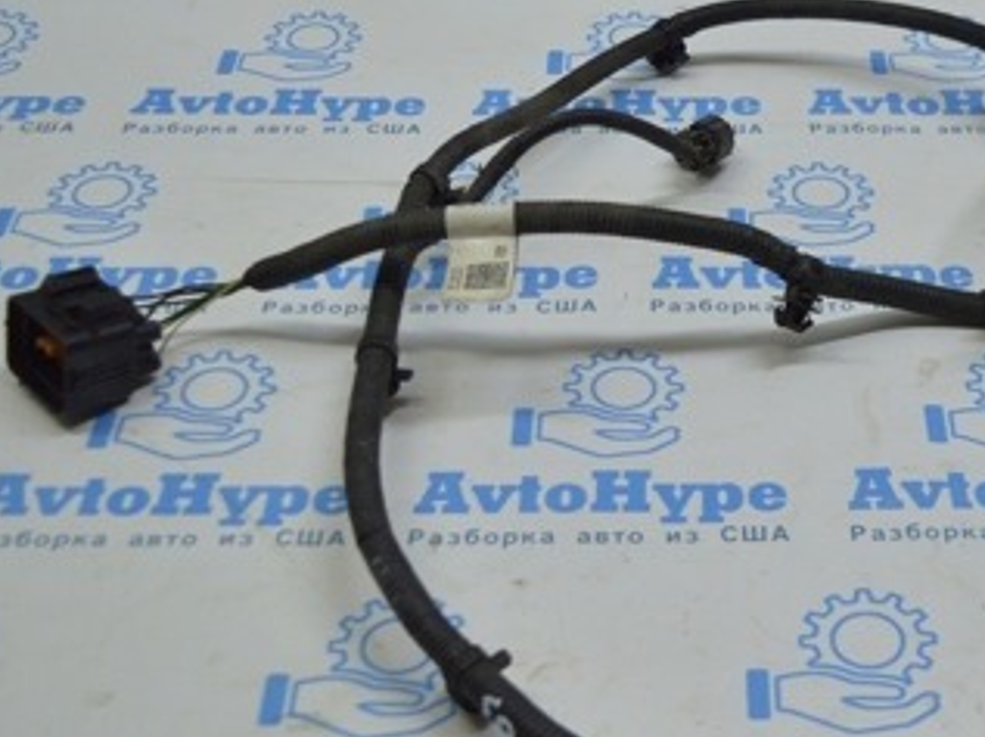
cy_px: 356
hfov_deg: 28.6
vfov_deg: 21.9
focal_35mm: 67
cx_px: 746
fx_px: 1903
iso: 400
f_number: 3.8
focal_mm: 23
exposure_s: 1/160
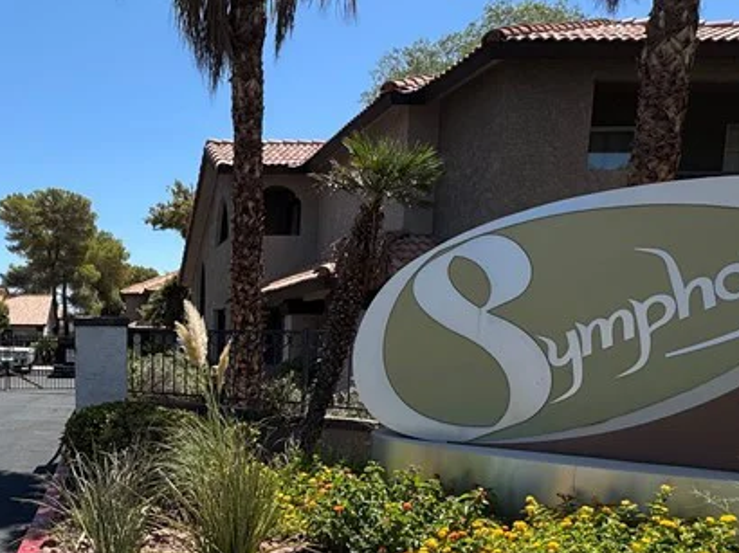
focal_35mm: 35
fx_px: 747
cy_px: 431
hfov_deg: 48.2
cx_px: 101
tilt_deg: -8.5
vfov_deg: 39.3
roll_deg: +0.5
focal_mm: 2.22
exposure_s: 1/1536
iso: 50
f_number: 2.2
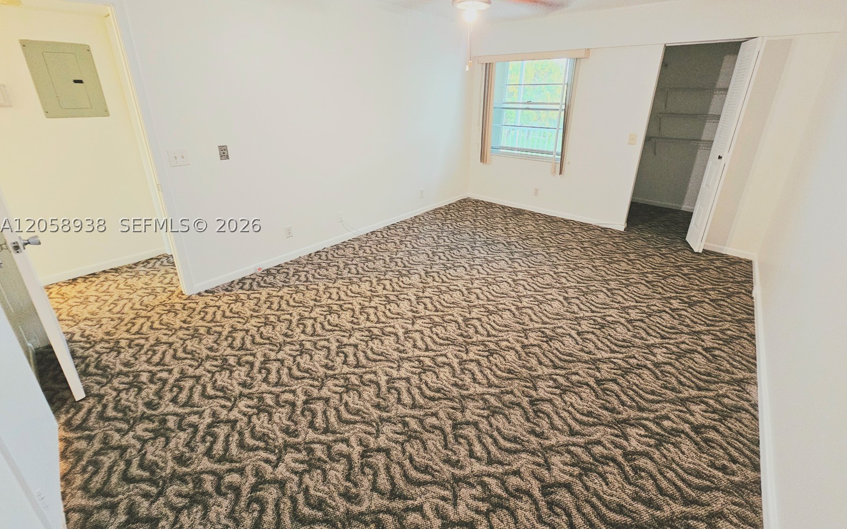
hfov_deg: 105.3
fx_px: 323
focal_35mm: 14
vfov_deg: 78.1
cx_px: 425
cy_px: 225
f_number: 2.2
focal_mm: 2.2
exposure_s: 1/30
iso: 640
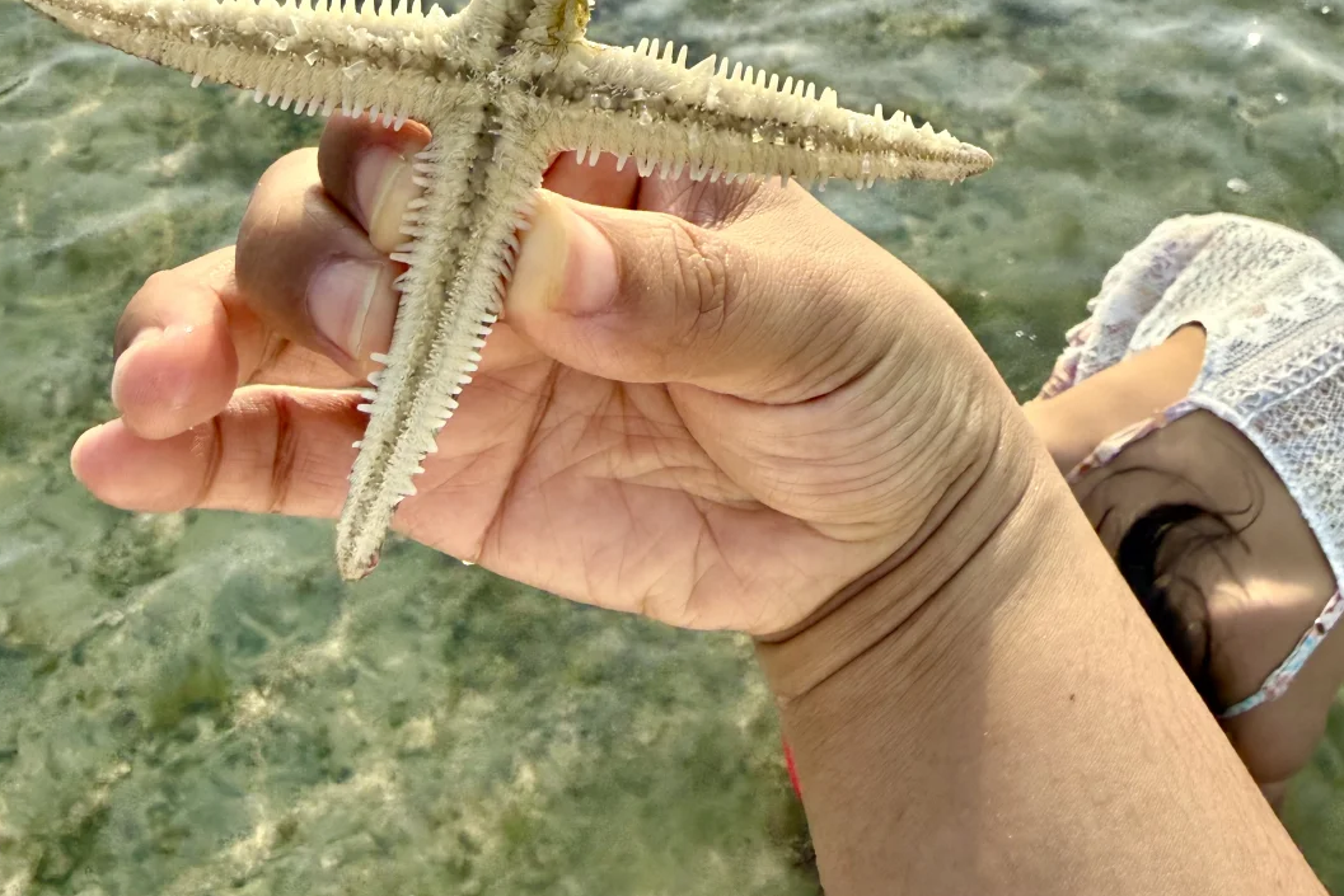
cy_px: 142
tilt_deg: -37.6
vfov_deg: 37.1
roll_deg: -0.7
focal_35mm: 34
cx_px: 668
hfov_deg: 55.8
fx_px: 1269
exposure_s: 1/2660
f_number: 2.2
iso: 64
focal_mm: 2.22
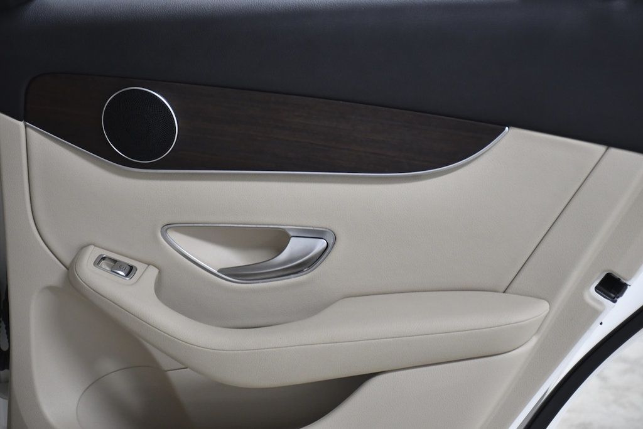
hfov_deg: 27.0
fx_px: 1340
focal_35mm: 75
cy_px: 214
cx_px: 322
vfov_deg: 18.2
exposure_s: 1/200
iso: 1250
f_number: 4.8
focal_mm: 50
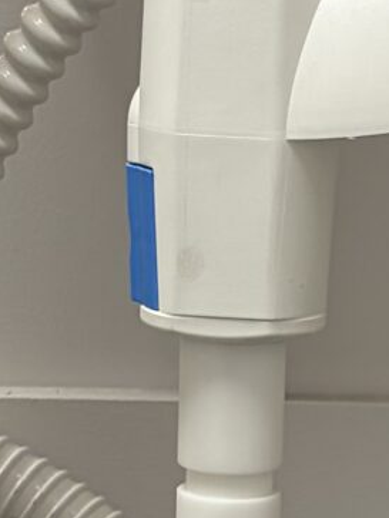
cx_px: 432
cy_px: 465
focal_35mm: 183
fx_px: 2742
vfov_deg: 10.7
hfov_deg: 8.1
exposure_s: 1/60
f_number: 1.6
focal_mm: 5.96
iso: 100
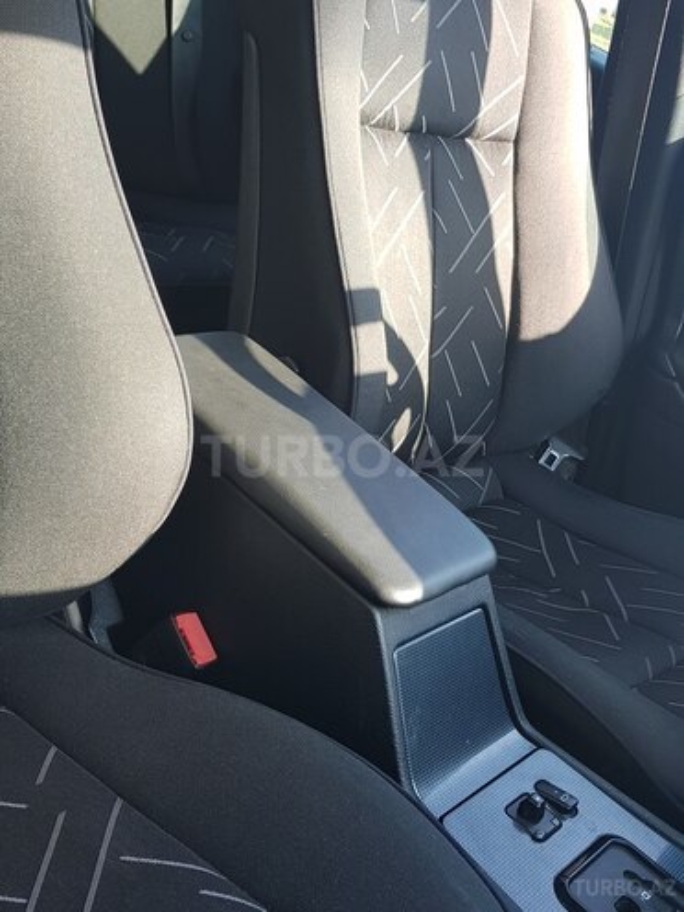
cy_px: 456
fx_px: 685
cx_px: 342
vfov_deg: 67.3
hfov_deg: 53.1
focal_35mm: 26
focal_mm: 4.2
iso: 40
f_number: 1.7
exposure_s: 1/115
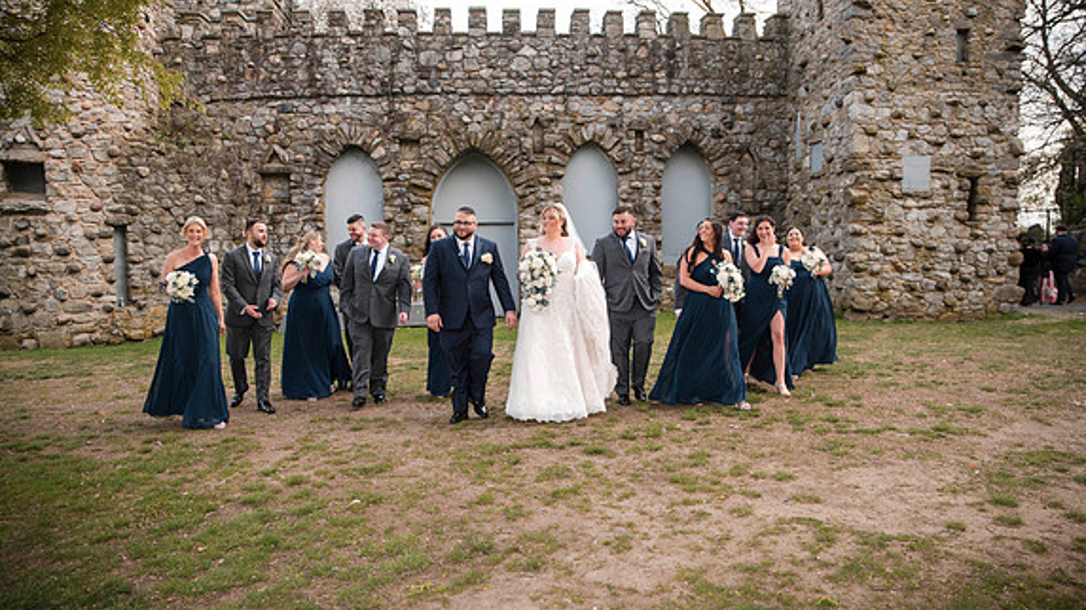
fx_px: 749
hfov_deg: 71.9
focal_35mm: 26
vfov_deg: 44.3
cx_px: 548
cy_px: 278
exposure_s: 1/2500
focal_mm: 24
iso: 800
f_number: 2.8
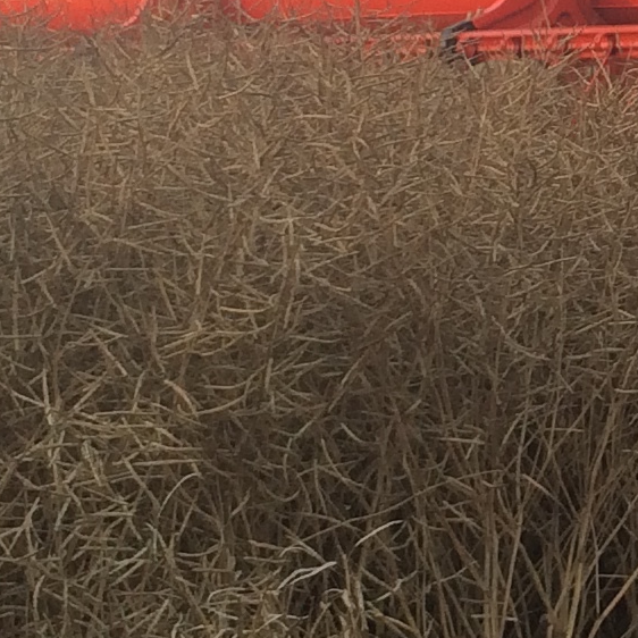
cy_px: -35
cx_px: 987
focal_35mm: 154
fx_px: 3211
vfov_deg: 11.2
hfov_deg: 10.9
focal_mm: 4.12
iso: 32
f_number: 2.2
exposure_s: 1/120
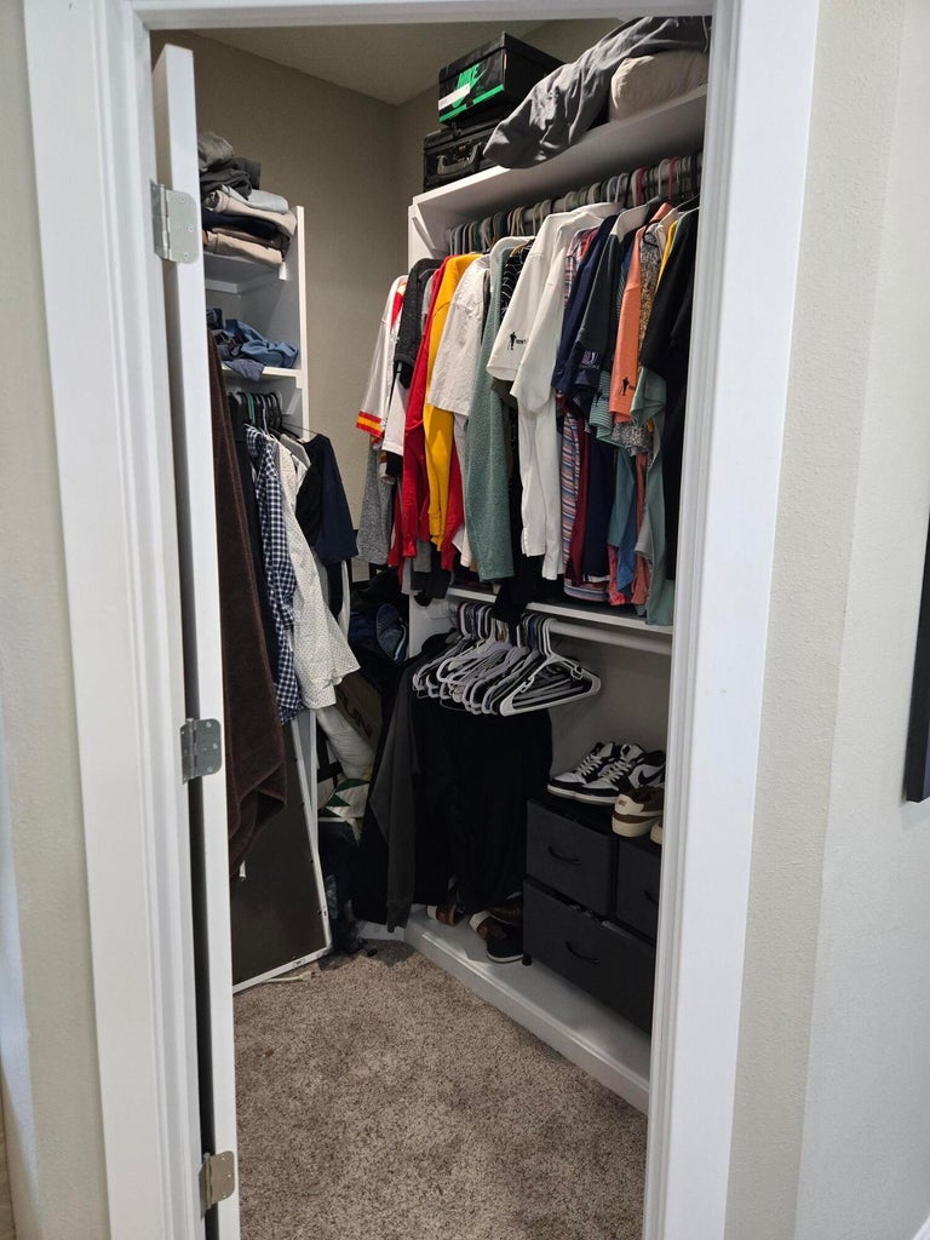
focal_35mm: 23
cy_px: 620
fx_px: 824
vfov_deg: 73.9
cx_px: 465
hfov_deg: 58.9
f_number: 1.8
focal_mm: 5.4
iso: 250
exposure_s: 1/120
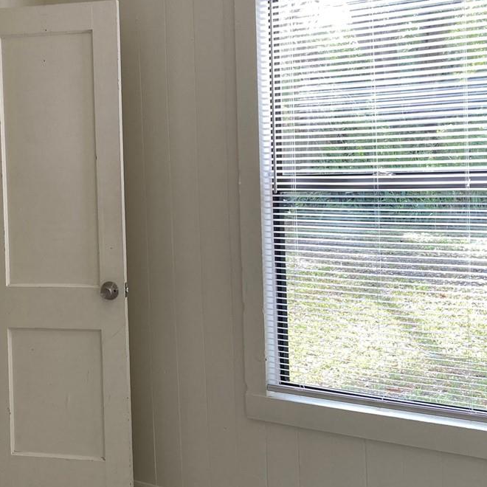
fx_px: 955
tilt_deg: -2.2
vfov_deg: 28.6
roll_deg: +0.6
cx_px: 94
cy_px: 202
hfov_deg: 28.0
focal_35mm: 60
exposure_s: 1/120
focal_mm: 3.99
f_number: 1.8
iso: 25
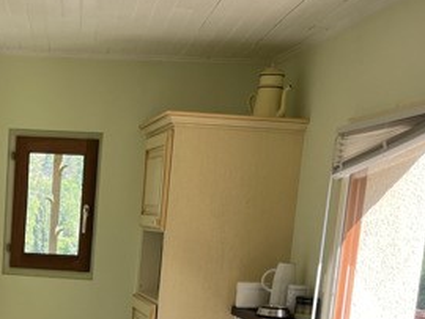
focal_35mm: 77
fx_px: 946
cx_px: 24
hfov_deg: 24.4
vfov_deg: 17.9
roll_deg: -2.0
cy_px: 412
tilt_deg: -13.0
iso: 40
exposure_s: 1/188
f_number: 1.6
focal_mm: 5.1
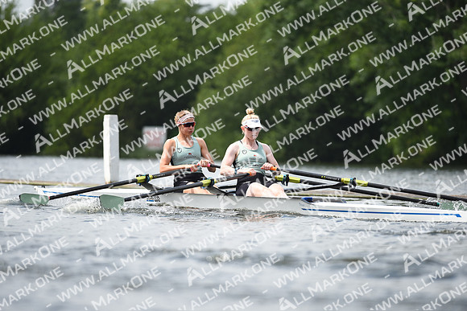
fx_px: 3892
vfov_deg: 4.6
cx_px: 234
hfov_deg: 6.9
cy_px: 156
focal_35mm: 300
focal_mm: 300
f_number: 4
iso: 200
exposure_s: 1/1600
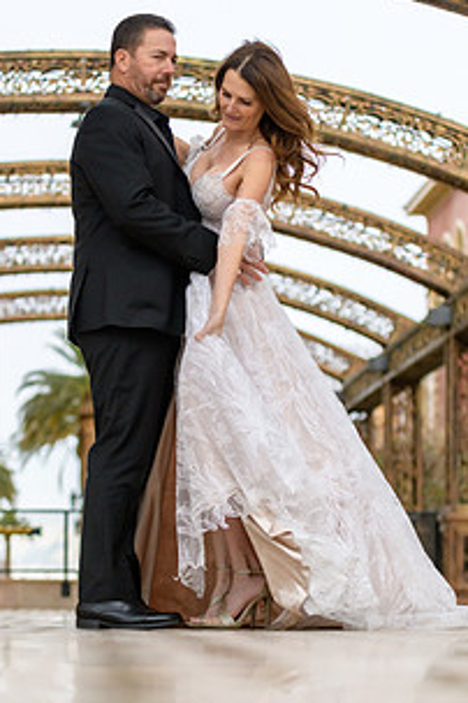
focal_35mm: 104
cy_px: 387
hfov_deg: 13.2
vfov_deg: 19.6
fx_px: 2028
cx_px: 227
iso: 400
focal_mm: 70
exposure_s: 1/3200
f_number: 2.8
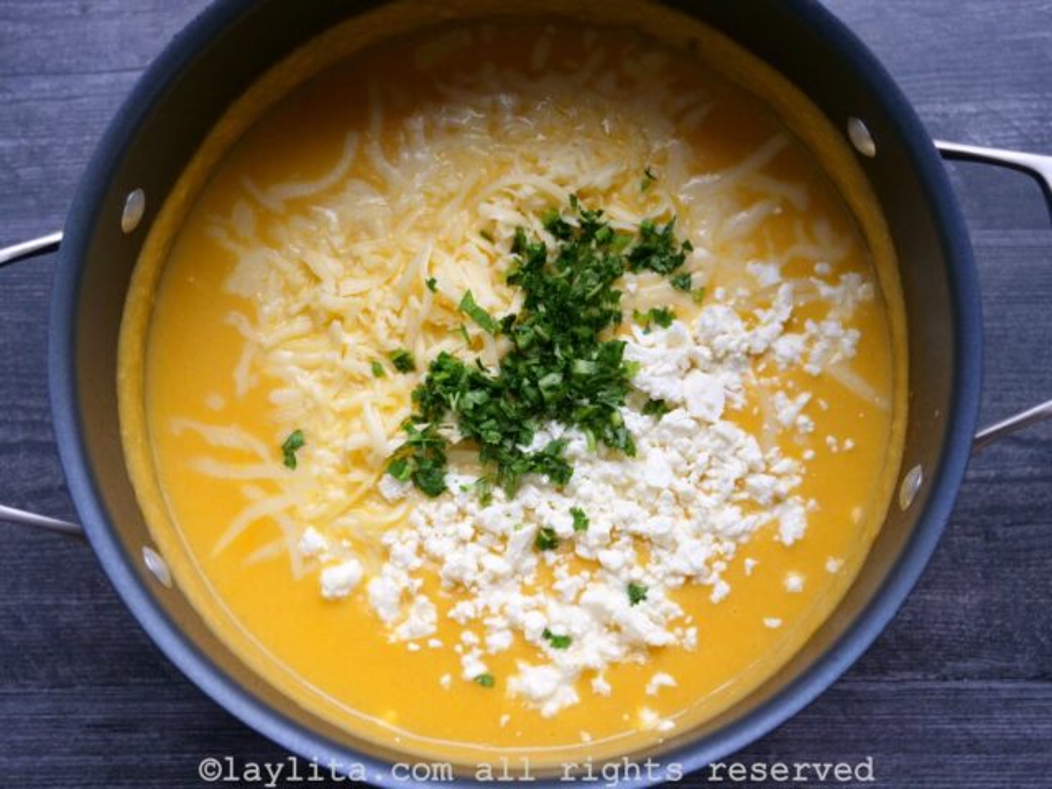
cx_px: 526
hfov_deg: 39.7
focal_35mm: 48
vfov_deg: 30.3
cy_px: 394
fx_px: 1459
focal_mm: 24
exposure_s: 1/60
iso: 800
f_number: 3.5
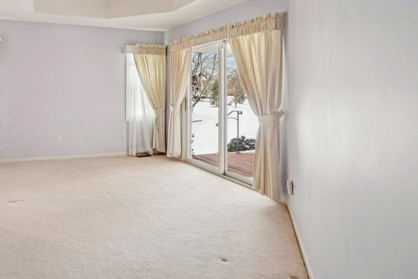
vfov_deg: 51.9
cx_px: 100
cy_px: 89
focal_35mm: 24
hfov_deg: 68.5
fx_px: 279
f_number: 8
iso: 800
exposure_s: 1/30
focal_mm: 10
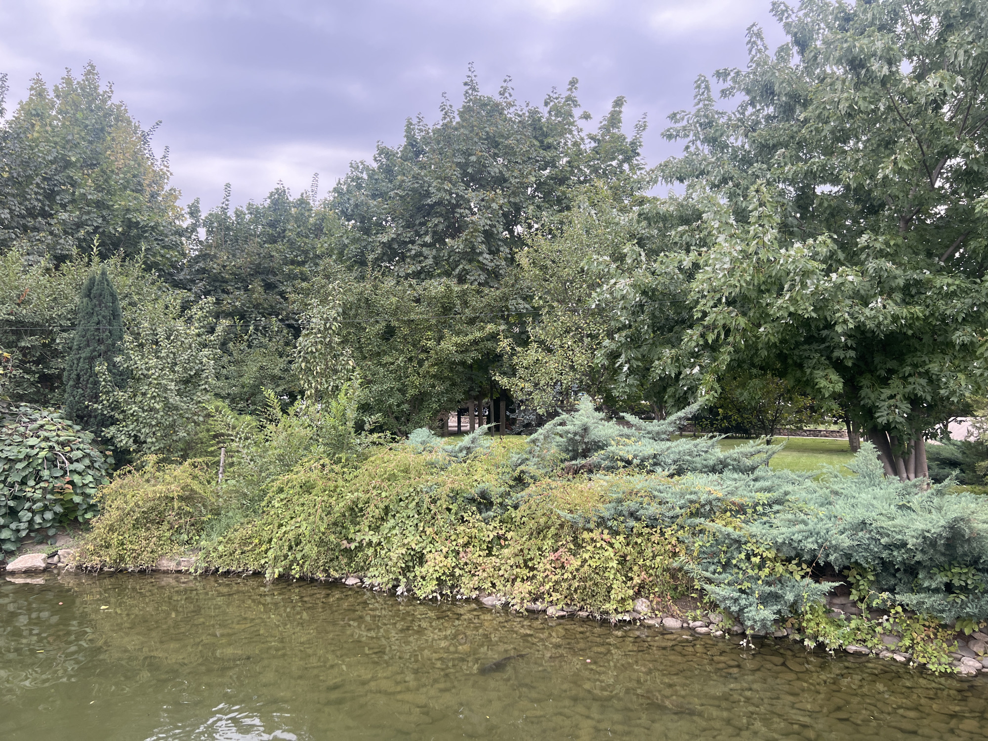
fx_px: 742
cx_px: 494
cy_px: 370
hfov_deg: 67.3
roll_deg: -1.9
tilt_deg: +2.7
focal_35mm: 26
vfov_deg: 53.1
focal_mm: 5.7
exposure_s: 1/181
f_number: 1.5
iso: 40
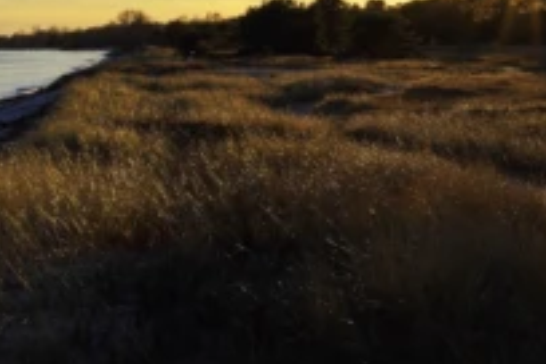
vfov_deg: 17.5
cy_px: 60
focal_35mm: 77
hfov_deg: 26.2
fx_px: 1168
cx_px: 368
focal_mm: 37
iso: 400
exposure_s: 1/250
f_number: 22
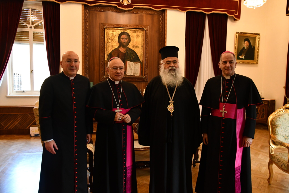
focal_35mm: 31
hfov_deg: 60.3
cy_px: 96
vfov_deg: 42.3
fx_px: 249
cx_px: 144
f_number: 3.8
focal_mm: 21
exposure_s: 1/125
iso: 2200
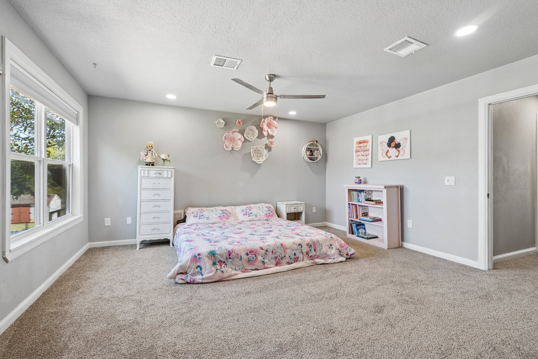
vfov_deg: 73.7
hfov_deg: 96.7
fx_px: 239
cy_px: 180
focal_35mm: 16
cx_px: 269
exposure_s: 1/15
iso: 200
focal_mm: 16
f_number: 8
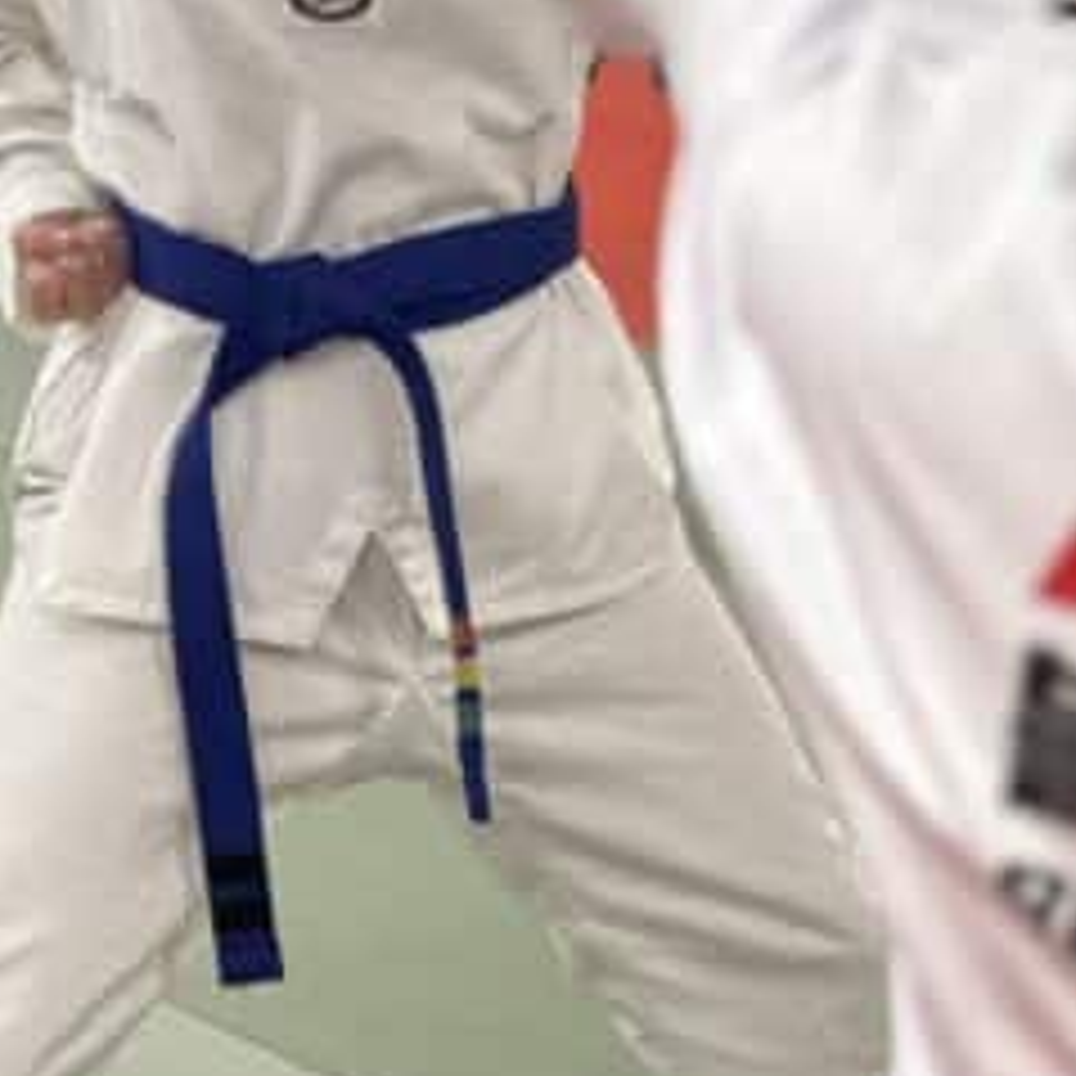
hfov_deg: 8.2
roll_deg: +0.4
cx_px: 903
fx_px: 7526
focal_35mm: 214
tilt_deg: -9.3
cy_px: 239
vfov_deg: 8.2
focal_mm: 9
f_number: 2.8
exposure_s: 1/40
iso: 125
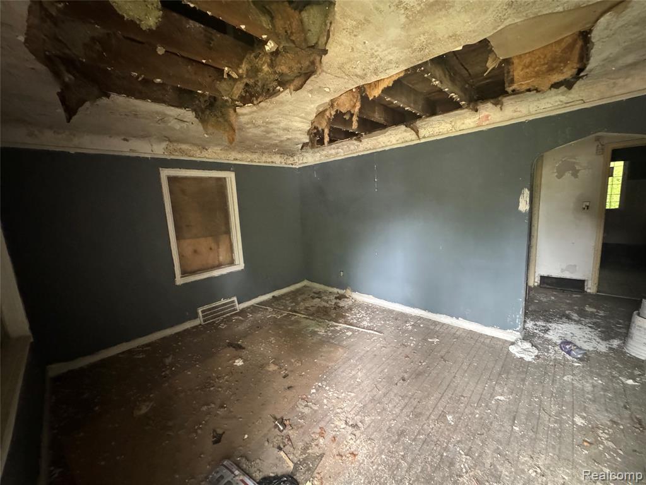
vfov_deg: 85.7
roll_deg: +3.3
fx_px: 261
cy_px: 242
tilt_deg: -9.8
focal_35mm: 14
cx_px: 323
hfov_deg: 102.1
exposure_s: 1/40
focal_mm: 2.22
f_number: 2.2
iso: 1600
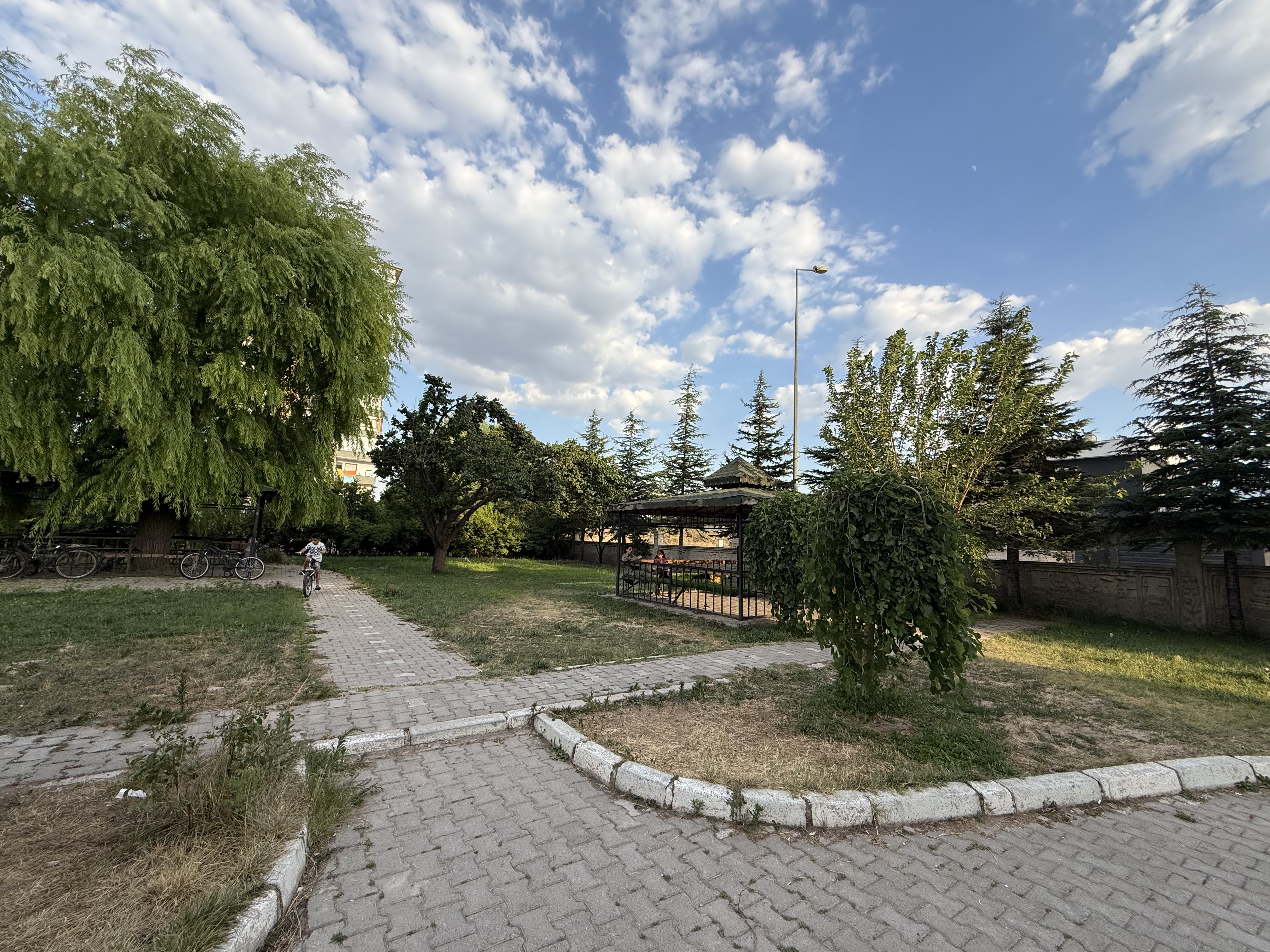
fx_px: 514
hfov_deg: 102.1
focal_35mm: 14
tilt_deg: +8.4
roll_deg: -2.0
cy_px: 476
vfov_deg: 85.7
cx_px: 635
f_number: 2.2
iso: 50
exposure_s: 1/709
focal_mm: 2.22
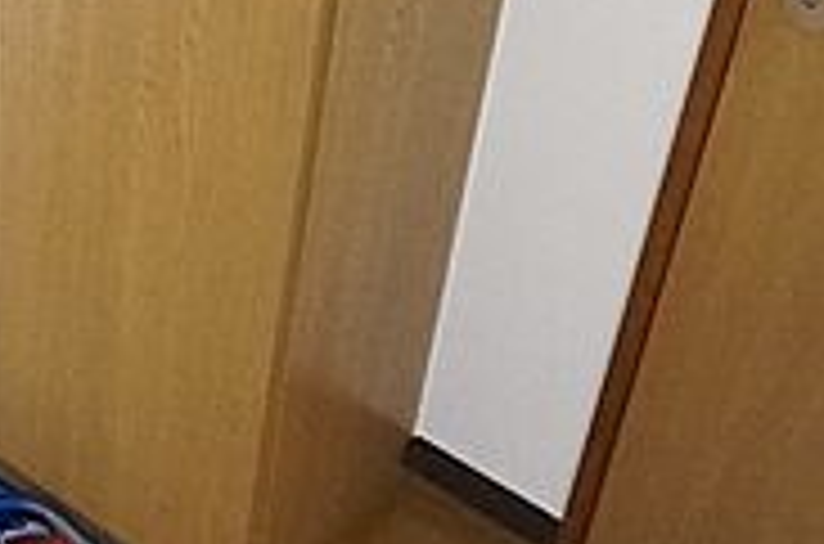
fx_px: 1918
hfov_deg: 23.4
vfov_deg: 15.9
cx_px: 36
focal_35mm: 84
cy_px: 27
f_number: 3.5
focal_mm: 16
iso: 3200
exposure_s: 1/30
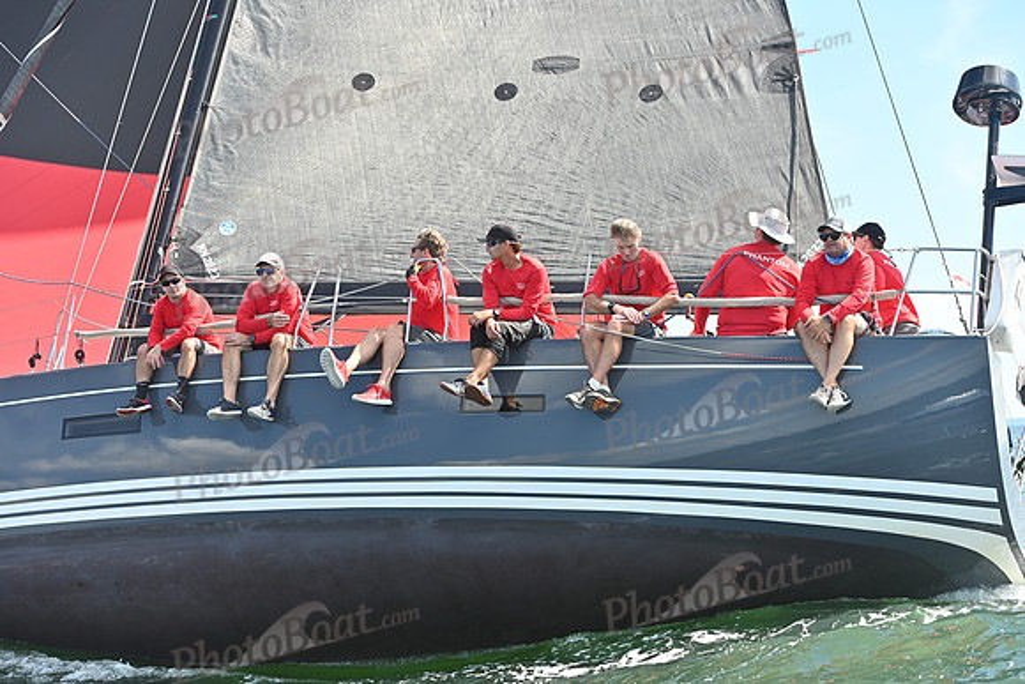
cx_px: 512
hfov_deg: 28.8
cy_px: 342
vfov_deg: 19.5
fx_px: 1993
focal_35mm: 70
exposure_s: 1/1000
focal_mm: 70
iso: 250
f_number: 5.6
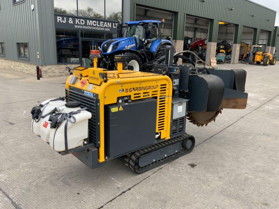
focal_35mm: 29
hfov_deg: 61.7
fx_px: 234
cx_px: 140
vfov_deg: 48.2
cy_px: 104
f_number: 1.8
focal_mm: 3
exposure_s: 1/122
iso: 25
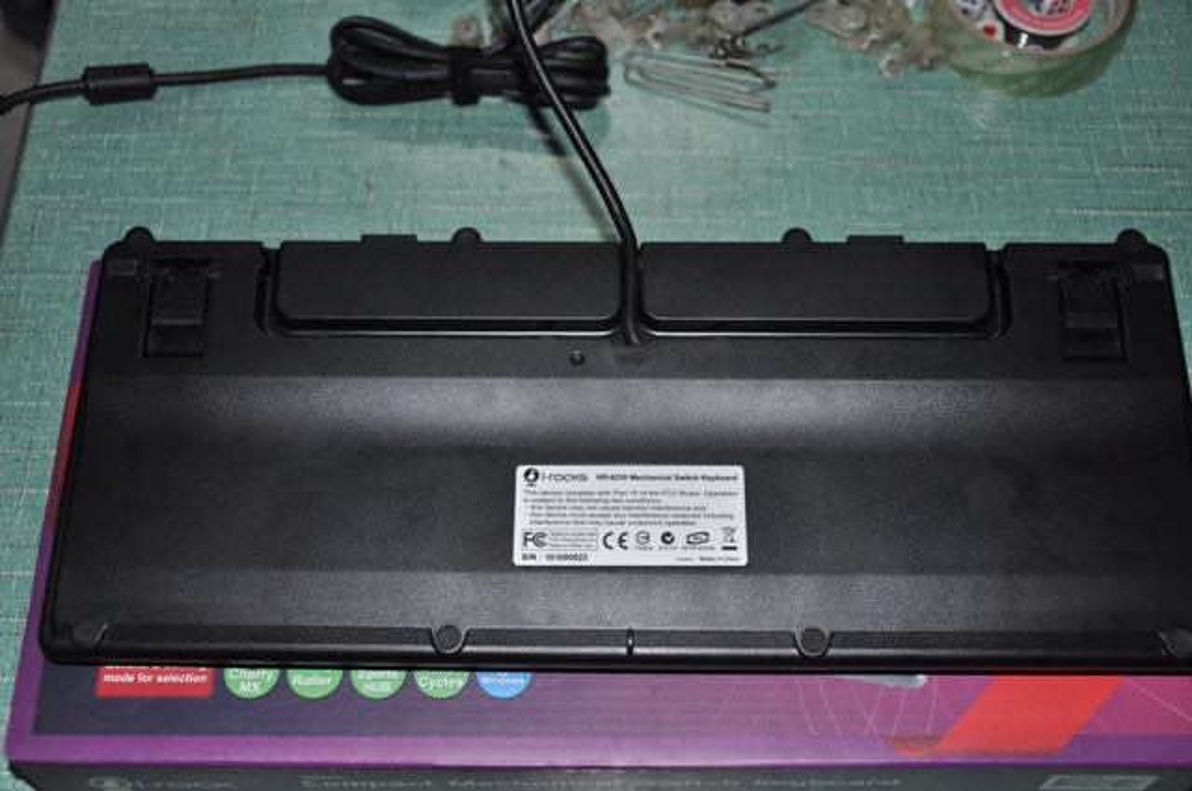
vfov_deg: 29.8
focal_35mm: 45
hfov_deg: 43.7
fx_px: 1488
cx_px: 596
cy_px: 396
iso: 560
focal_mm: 30
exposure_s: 1/60
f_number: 4.2
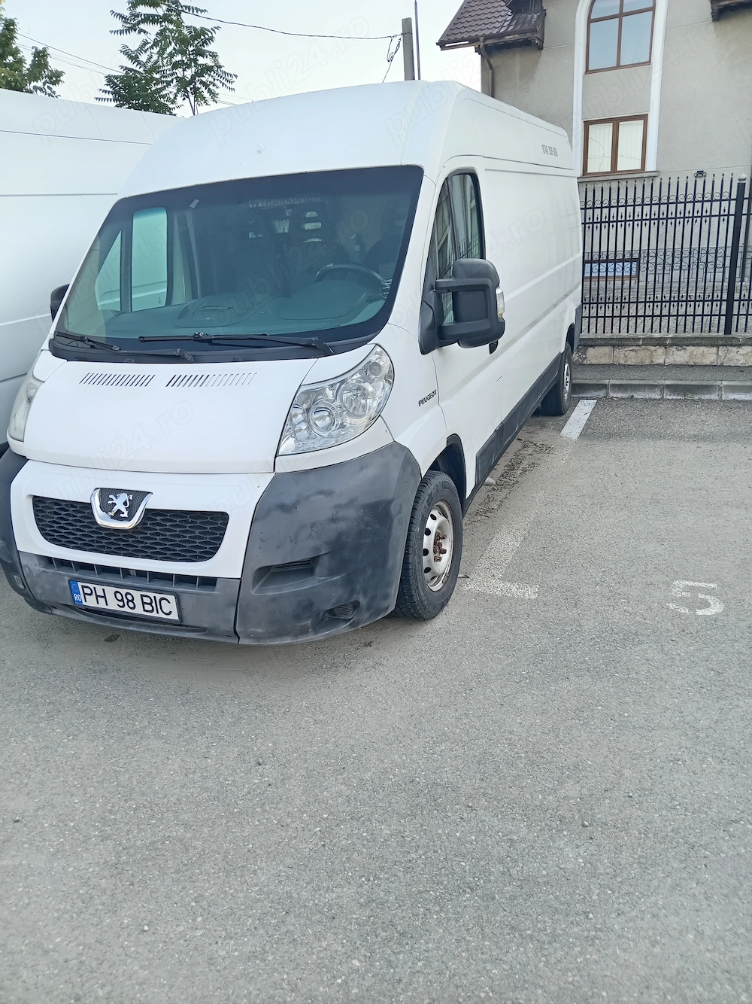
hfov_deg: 54.9
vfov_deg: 69.4
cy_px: 502
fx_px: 724
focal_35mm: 25
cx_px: 376
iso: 132
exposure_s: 1/100
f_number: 1.8
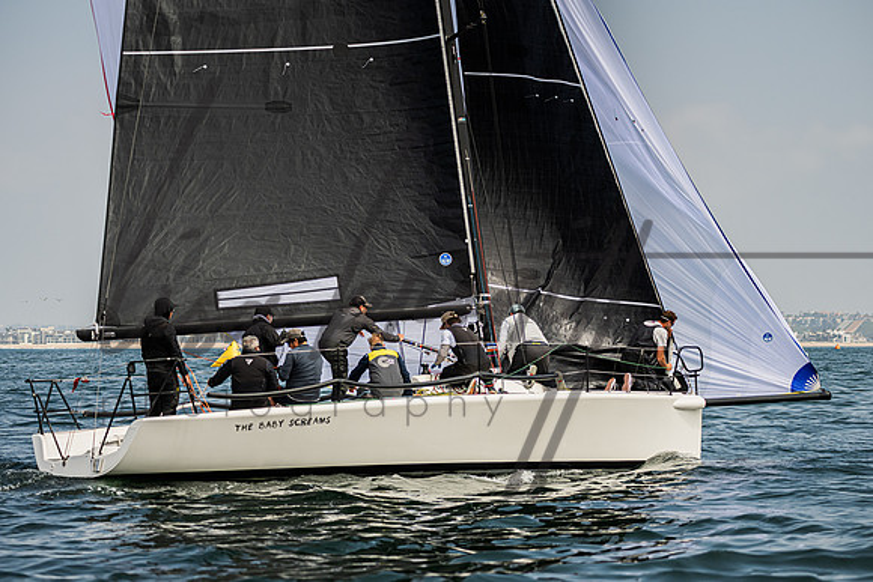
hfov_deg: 17.6
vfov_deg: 11.8
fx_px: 2815
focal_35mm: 116
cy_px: 331
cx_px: 443
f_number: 4.5
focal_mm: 100
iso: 400
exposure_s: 1/4000
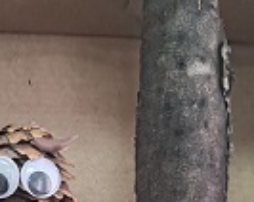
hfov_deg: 22.0
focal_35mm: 85
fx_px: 638
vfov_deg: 16.0
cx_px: 24
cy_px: 334
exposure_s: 1/100
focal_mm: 6.12
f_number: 1.9
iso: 1600
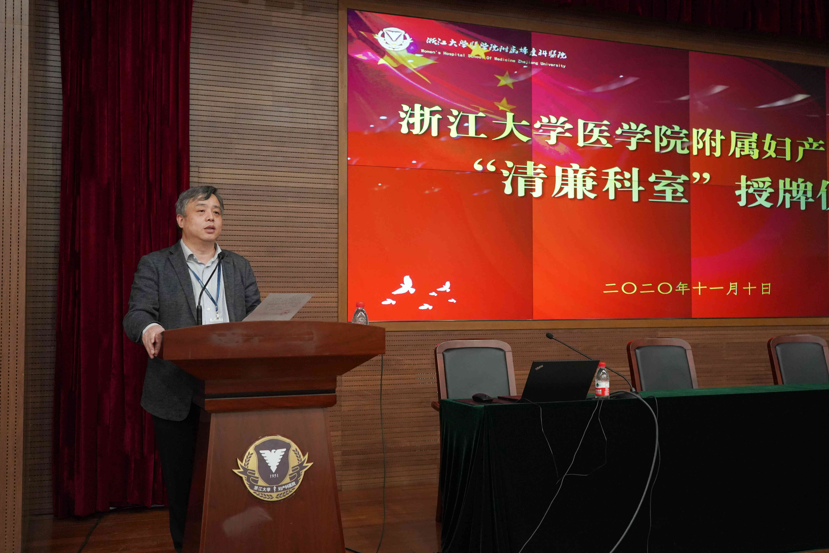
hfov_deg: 51.9
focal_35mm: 37
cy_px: 276
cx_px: 414
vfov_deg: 35.9
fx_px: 852
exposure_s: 1/160
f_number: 4
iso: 5000
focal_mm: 37
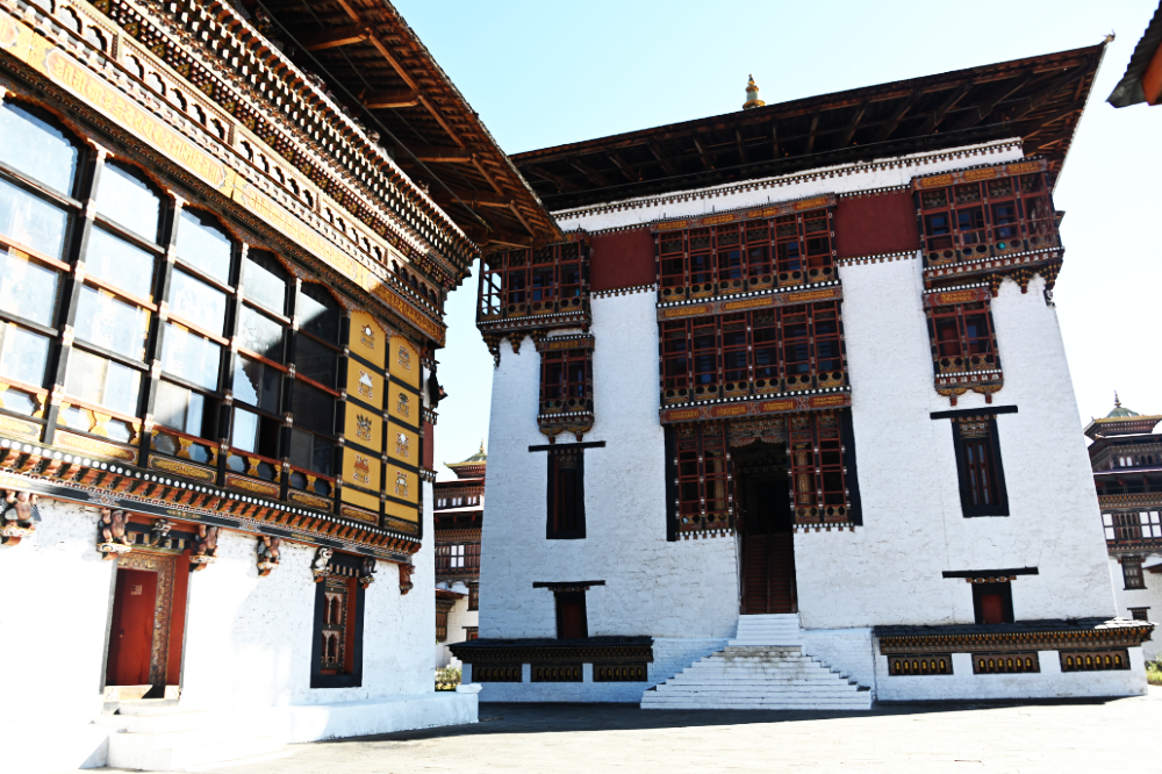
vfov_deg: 46.4
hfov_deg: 65.5
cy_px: 387
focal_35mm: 28
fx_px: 903
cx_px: 581
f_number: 6.3
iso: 250
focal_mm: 28
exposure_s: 1/400
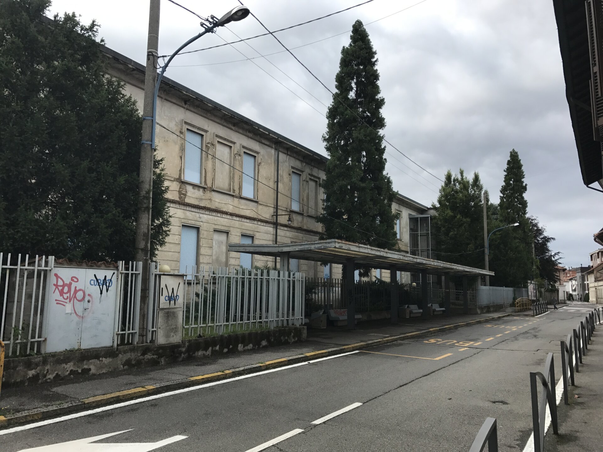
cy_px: 226
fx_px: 488
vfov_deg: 49.7
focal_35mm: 28
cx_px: 302
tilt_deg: +7.0
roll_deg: +0.0
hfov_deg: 63.4
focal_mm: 3.99
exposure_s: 1/1650
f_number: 1.8
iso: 20
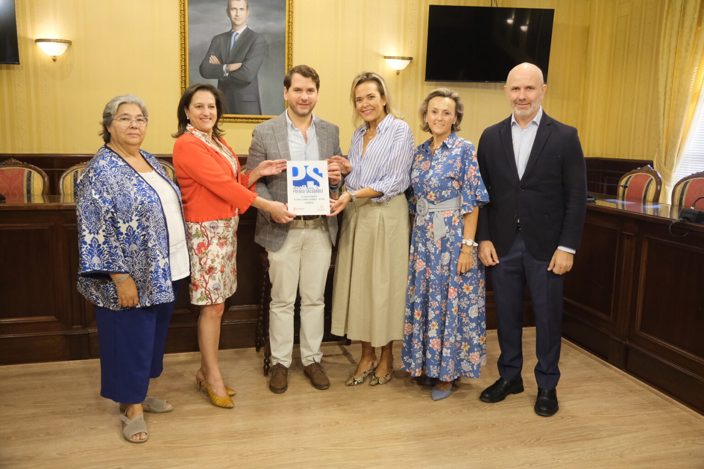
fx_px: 587
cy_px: 234
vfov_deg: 43.6
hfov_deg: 61.9
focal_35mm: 30
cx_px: 352
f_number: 4
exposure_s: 1/125
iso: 2000
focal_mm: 20.2
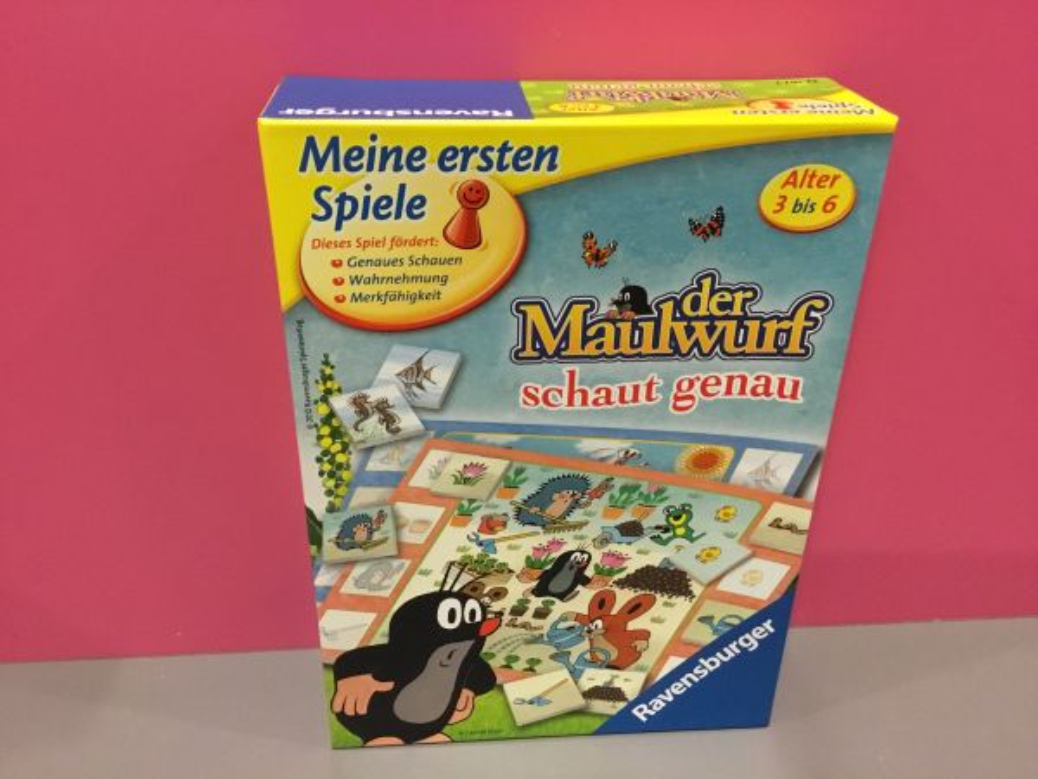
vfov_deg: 45.4
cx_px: 519
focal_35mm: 31
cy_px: 390
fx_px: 930
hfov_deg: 58.4
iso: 200
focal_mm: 3.3
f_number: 2.4
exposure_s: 1/17
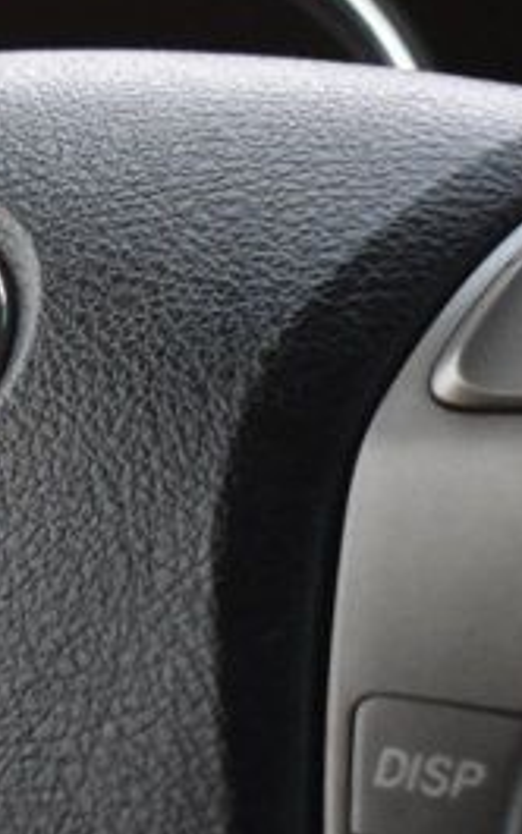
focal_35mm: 224
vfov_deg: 9.3
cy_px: 928
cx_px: -142
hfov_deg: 5.8
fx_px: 5090
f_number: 6.3
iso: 1600
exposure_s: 1/15
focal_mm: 38
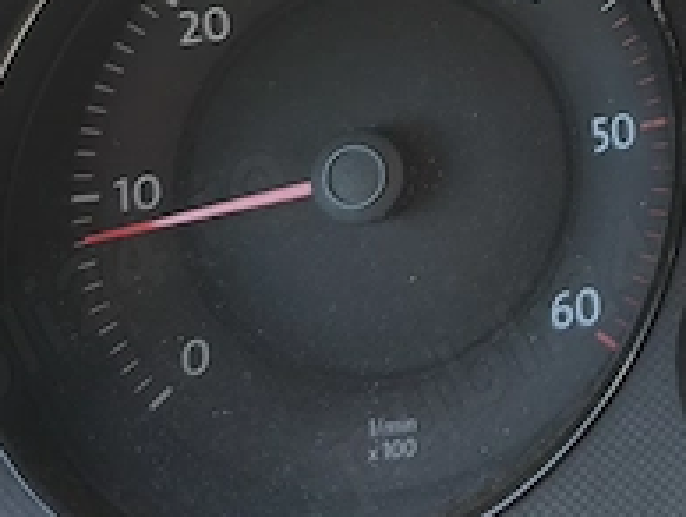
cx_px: 803
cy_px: -184
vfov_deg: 19.0
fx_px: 1409
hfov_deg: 24.9
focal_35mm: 71
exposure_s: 1/120
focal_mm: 6.57
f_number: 1.6
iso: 50
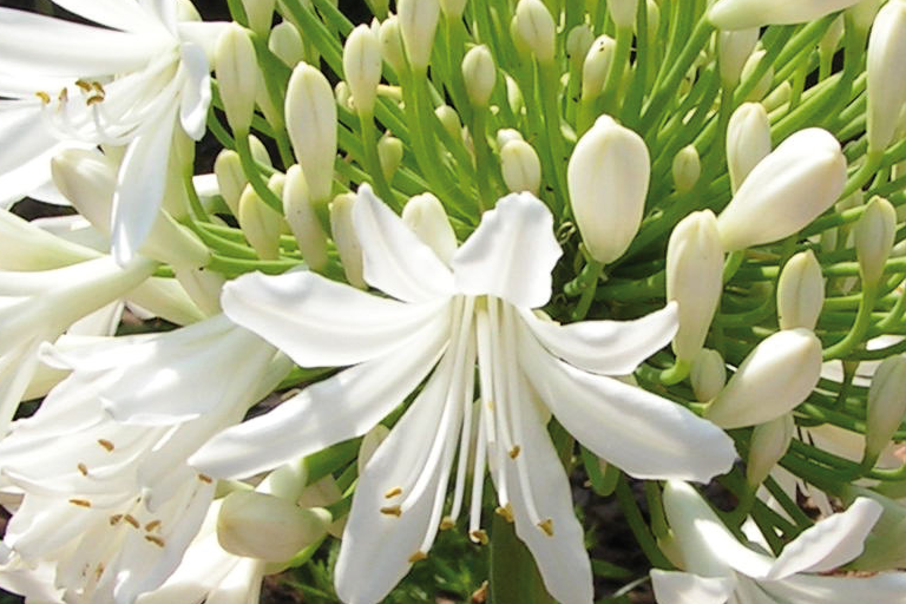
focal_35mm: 120
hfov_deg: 17.0
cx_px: 662
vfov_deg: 11.4
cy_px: 302
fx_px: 3020
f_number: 5.6
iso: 50
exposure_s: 1/250
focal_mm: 6.5
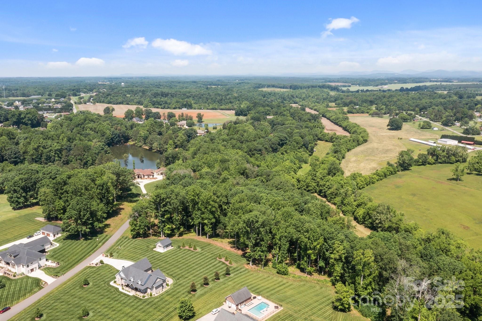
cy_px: 160
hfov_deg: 65.5
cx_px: 241
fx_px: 375
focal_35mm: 28
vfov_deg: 46.4
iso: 100
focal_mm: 10.26
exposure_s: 1/500
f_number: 5
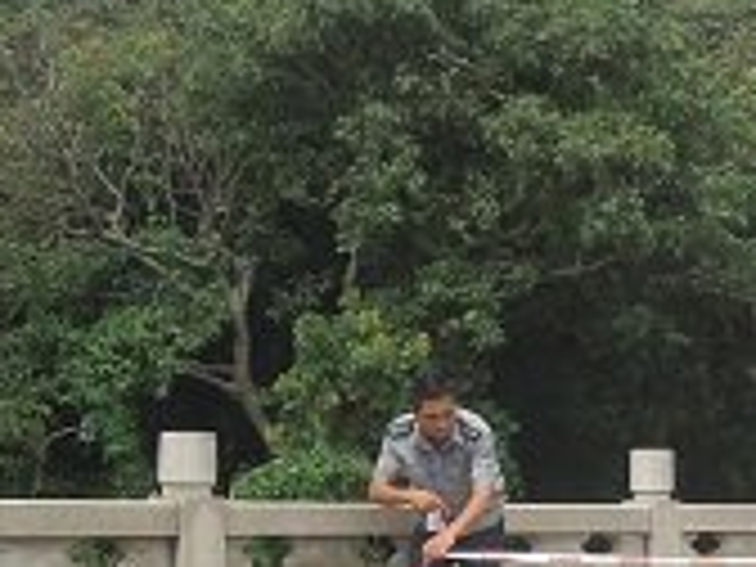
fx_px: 2424
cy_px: 414
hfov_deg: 16.3
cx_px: 1098
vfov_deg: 13.3
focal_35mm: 111
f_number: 7.2
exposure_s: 1/320
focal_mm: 5.6
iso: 100
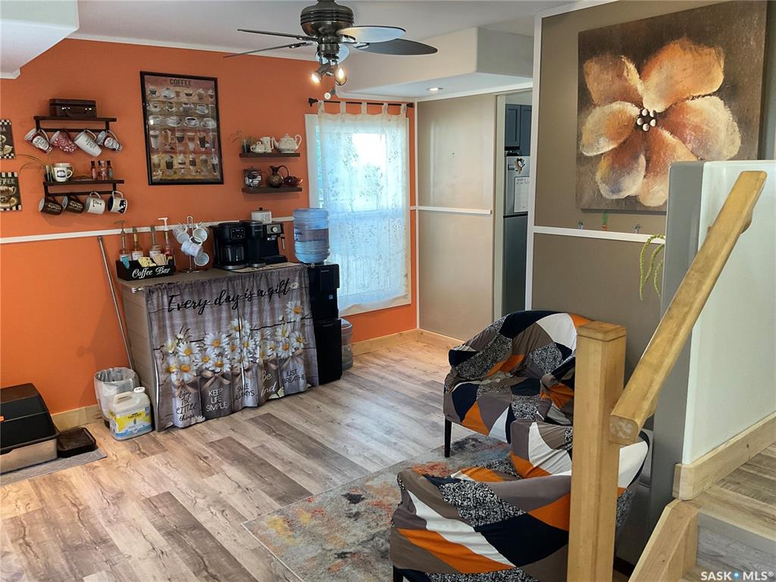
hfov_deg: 61.7
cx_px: 388
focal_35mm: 29
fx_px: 650
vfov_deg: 48.2
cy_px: 291
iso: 100
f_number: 1.8
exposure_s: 1/60
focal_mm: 3
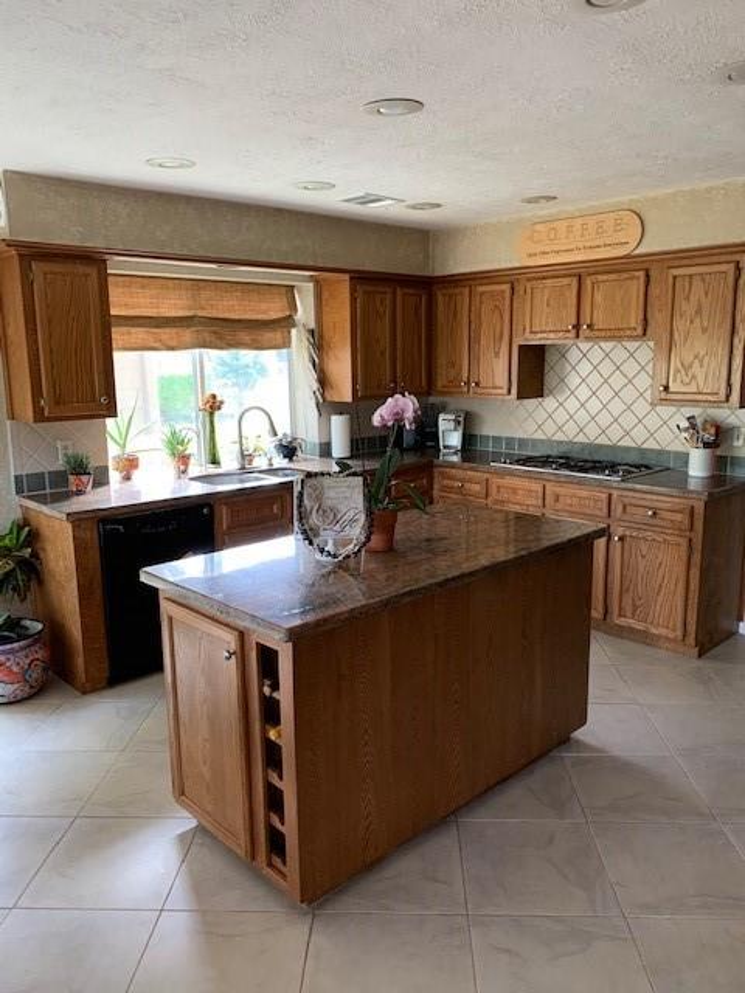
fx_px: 746
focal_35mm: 26
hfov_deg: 53.1
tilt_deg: -10.1
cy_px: 496
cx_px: 372
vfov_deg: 67.3
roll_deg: +1.1
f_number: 1.8
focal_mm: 4.25
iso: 200
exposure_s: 1/60
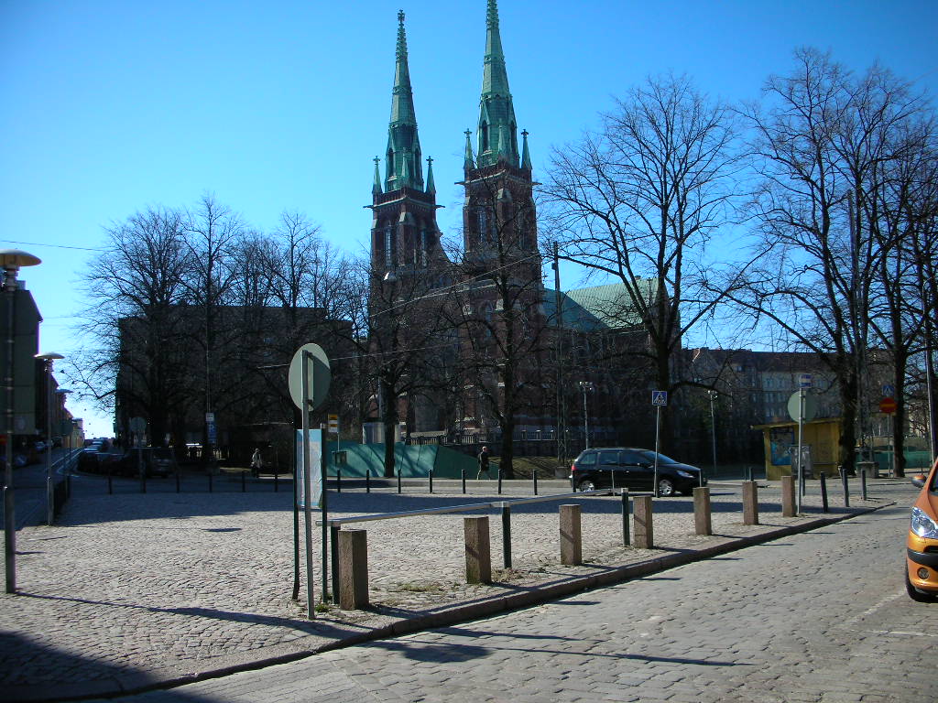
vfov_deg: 40.7
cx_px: 469
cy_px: 352
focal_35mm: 35
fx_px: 948
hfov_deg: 52.6
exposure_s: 1/120
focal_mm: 5.8
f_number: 8.5
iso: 50
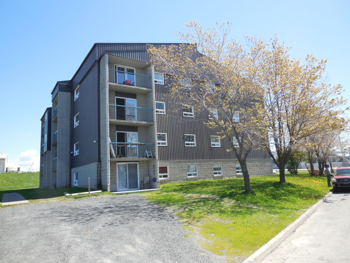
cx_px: 175
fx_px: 253
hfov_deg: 69.4
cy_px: 132
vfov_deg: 54.9
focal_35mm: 25
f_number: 3.1
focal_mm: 4.5
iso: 125
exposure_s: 1/800
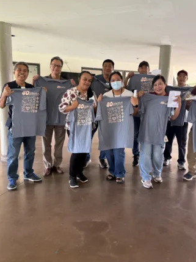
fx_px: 212
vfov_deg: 63.4
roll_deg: -3.2
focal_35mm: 28
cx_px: 112
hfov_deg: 49.5
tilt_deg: -9.5
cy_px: 124
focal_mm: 6.76
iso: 200
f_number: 1.78
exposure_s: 1/74
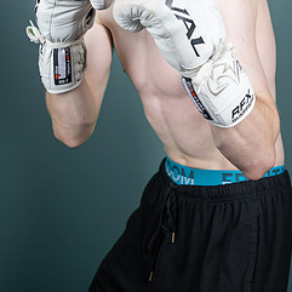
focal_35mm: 84
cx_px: 164
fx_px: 802
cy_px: 35
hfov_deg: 20.6
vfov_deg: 20.3
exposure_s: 1/160
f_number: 4
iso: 400
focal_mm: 53
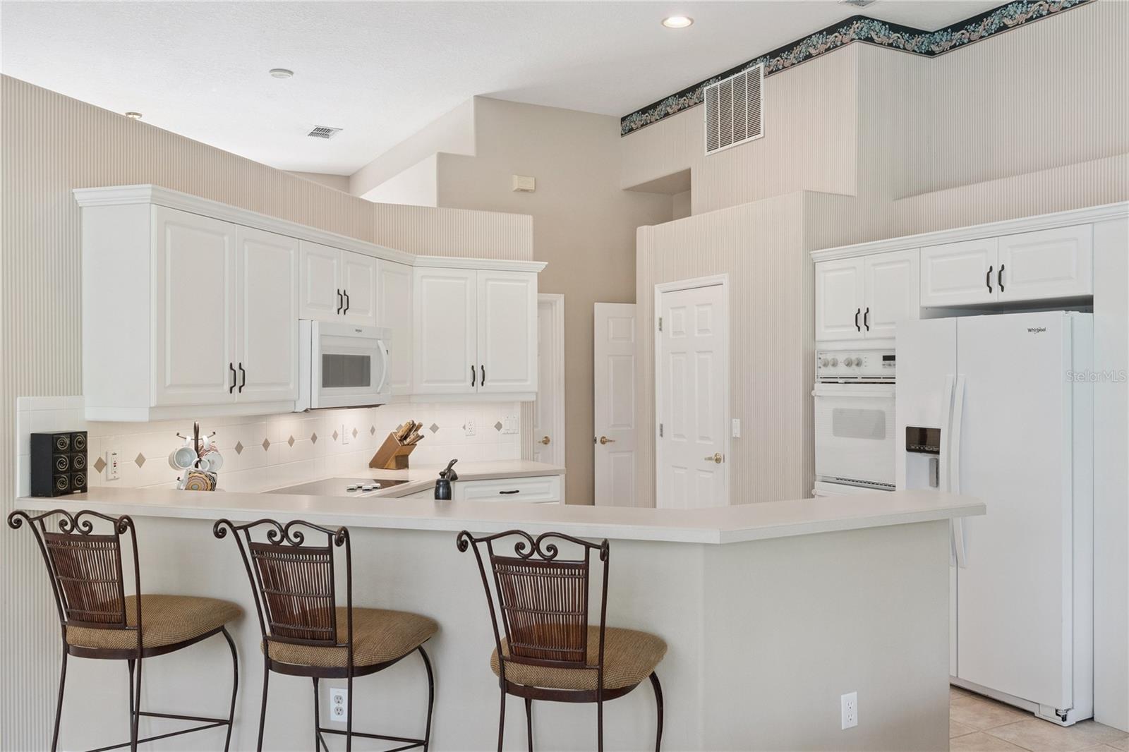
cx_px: 564
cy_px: 376
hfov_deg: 61.9
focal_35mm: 30
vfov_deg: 43.6
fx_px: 941
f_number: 10
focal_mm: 20
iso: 800
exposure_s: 1/30
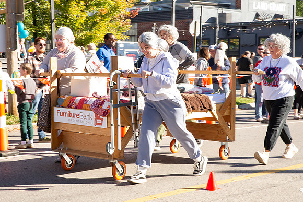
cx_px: 139
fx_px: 637
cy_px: 93
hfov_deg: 26.8
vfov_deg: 18.0
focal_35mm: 76
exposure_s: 1/160
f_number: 14
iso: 800
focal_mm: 70
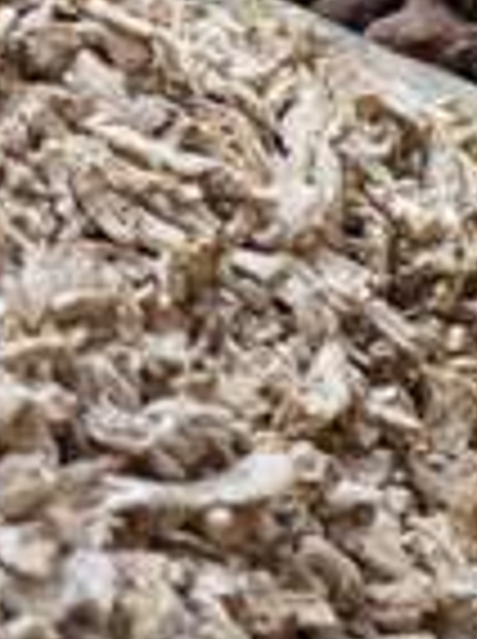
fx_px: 18526
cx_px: -356
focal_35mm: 1005
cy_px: -1778
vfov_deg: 2.0
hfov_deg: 1.5
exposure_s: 1/250
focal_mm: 85.7
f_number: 1.8
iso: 320
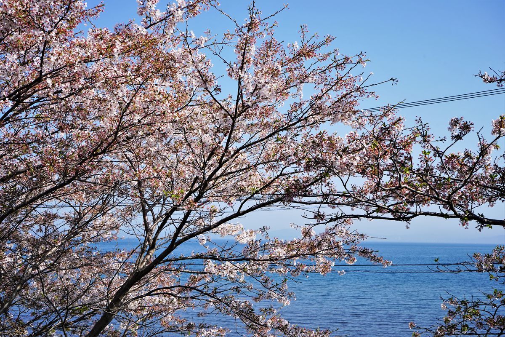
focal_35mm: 49
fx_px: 687
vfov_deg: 27.5
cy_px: 168
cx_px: 252
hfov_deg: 40.3
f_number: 11
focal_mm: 49
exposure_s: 1/200
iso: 100
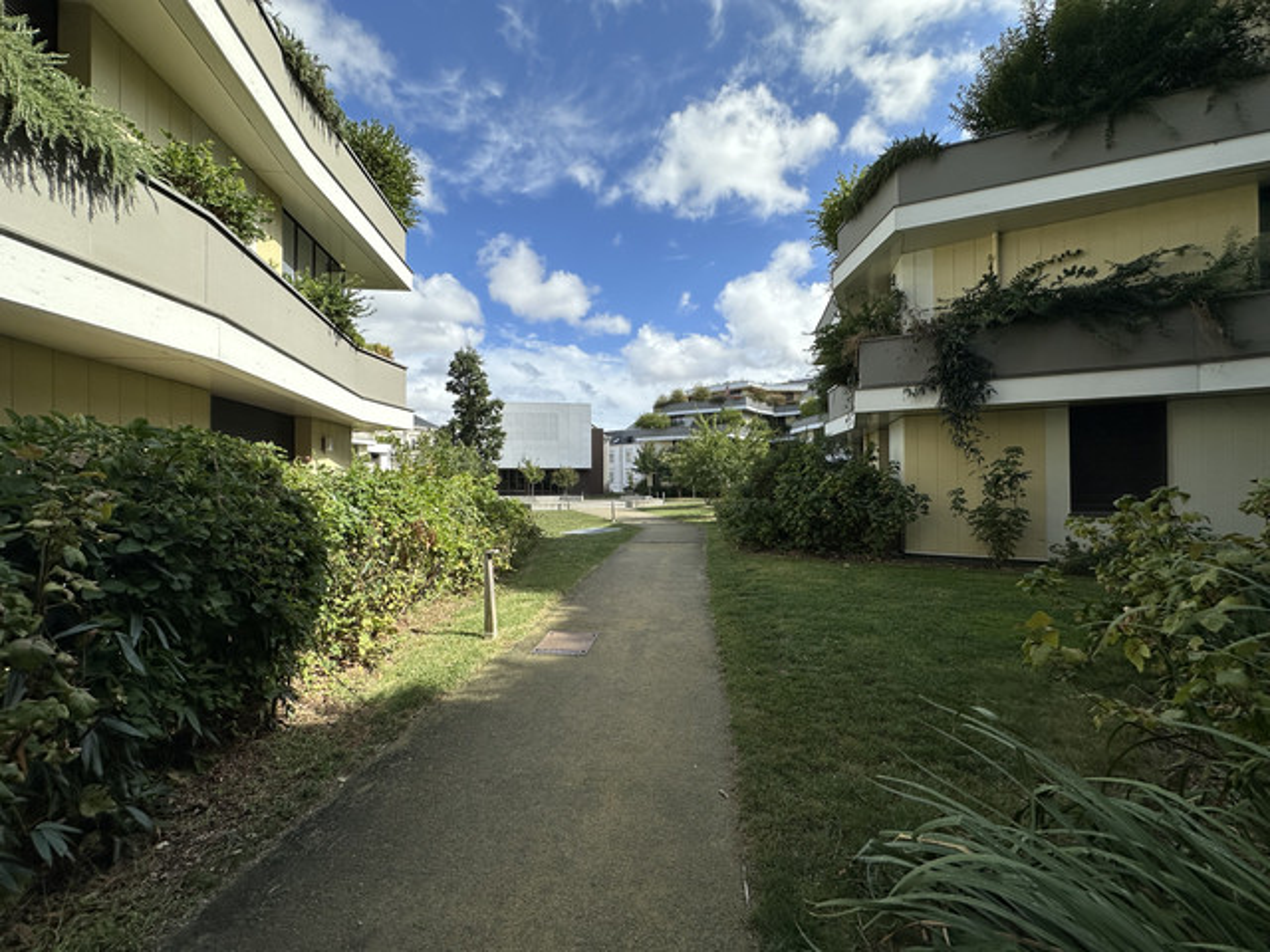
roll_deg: +0.4
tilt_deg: +0.6
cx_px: 635
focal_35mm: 14
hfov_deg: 102.1
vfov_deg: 85.7
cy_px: 476
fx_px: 514
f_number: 2.2
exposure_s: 1/1742
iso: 50
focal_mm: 2.22
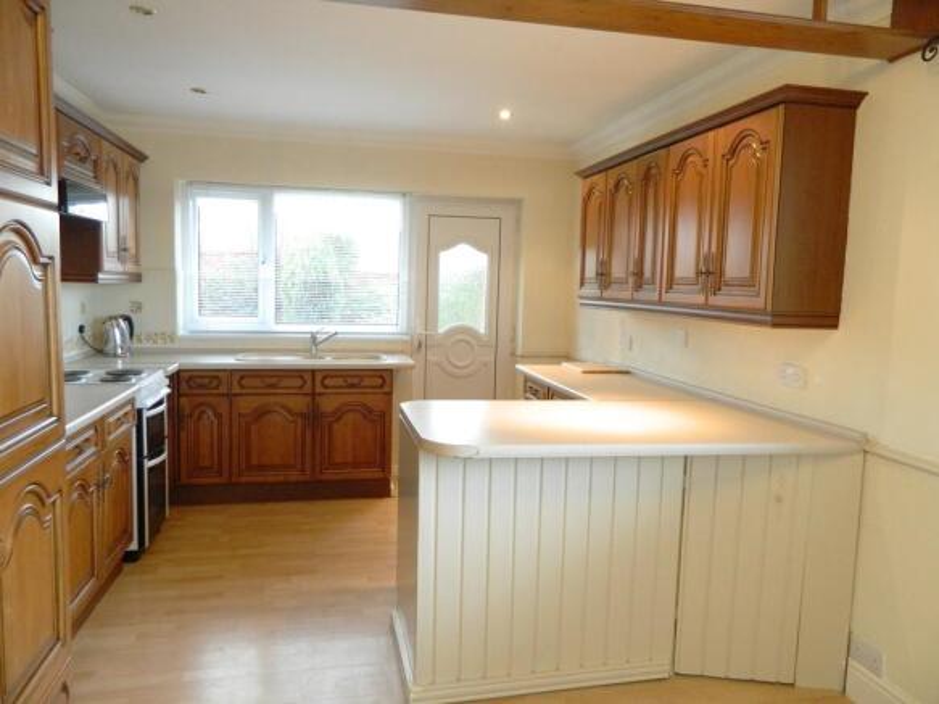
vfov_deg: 54.9
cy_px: 352
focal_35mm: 25
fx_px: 678
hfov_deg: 69.4
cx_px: 470
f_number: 3.1
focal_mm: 4.5
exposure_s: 1/30
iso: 400
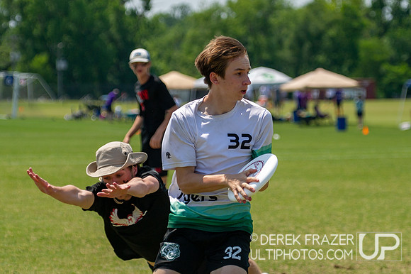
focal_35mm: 223
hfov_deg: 9.2
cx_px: 213
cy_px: 129
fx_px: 2545
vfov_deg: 6.2
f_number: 4
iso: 250
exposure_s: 1/3200
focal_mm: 130
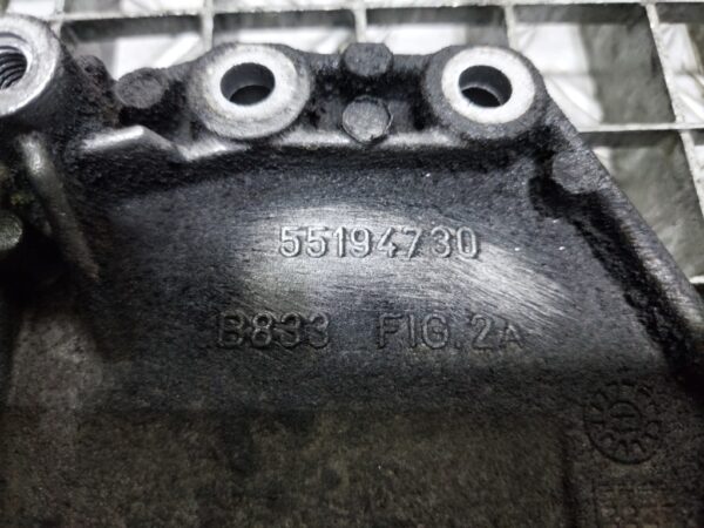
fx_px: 508
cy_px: 264
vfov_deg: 54.9
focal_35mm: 25
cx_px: 352
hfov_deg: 69.4
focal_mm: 5.23
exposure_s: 1/50
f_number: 1.8
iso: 320
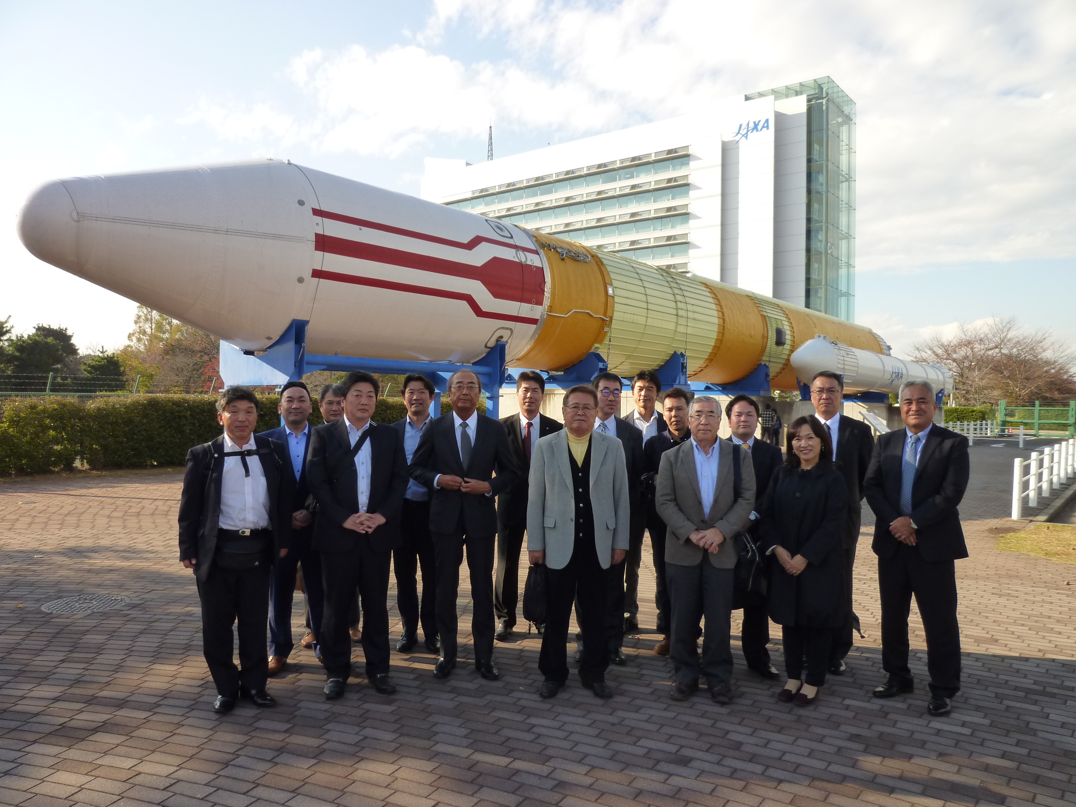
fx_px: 777
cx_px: 538
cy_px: 404
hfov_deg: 69.4
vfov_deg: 54.9
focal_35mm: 25
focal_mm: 4.5
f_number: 4
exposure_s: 1/320
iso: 125
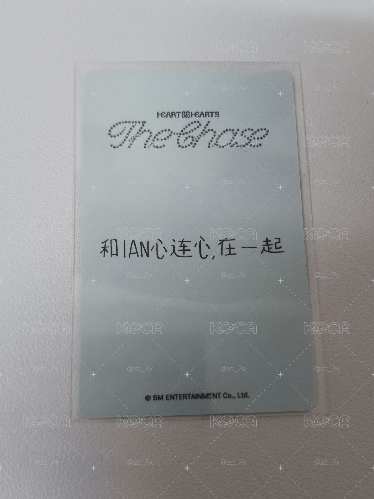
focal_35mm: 36
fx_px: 519
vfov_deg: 51.4
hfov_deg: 39.7
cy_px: 250
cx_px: 187
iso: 800
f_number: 1.8
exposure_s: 1/60
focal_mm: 4.84
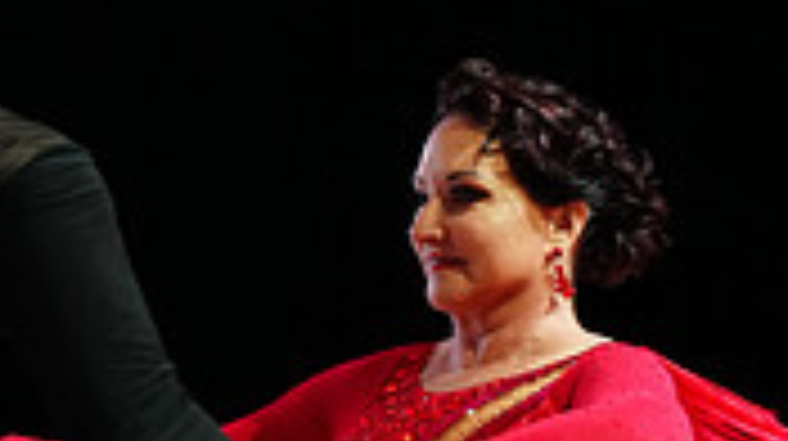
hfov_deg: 4.6
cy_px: 904
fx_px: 9789
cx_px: 547
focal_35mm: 469
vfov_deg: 2.6
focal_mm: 135
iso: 2500
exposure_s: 1/320
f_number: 4
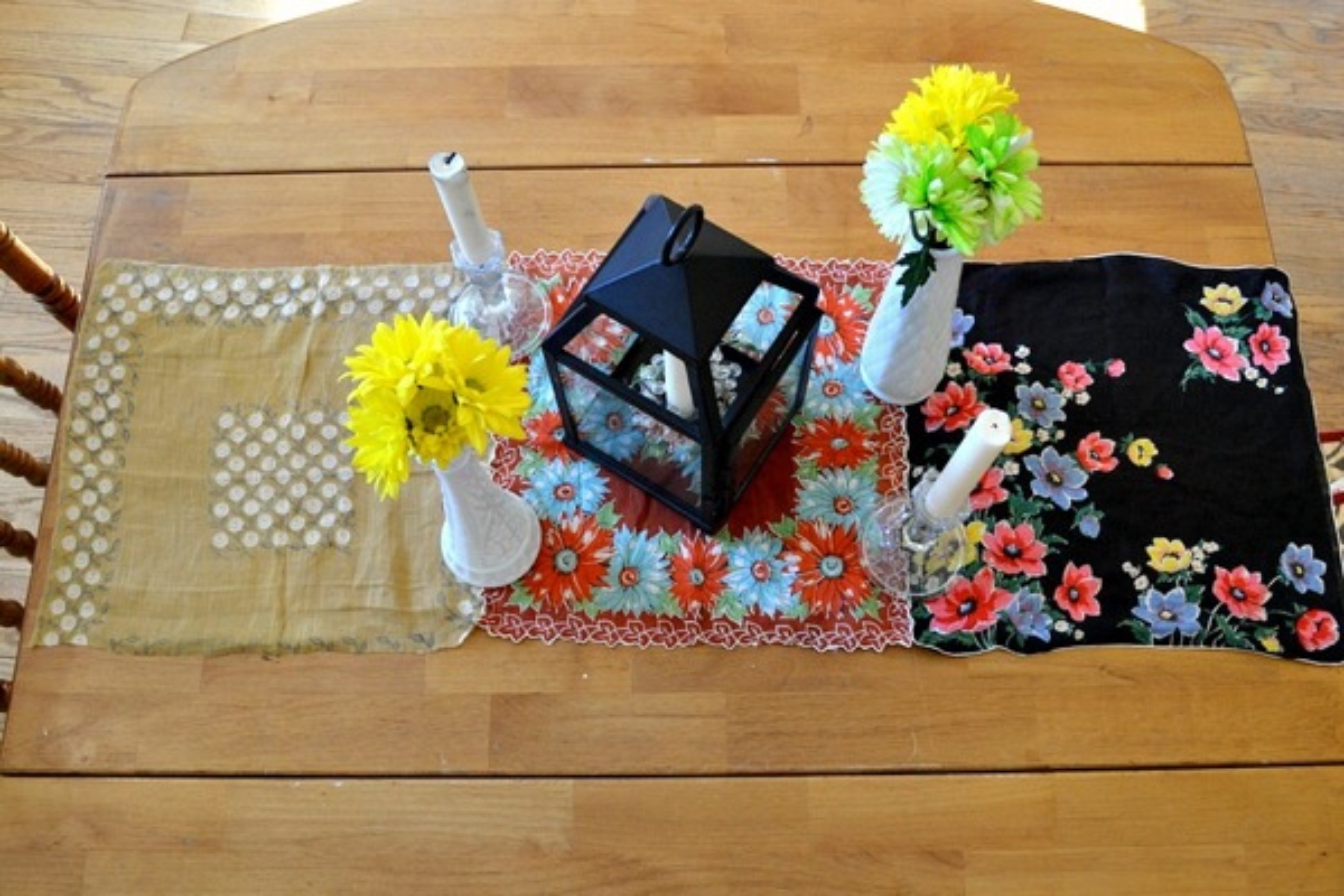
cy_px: 448
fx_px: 1232
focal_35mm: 33
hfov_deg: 57.2
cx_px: 672
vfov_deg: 40.0
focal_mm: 22
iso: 560
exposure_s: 1/30
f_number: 7.1
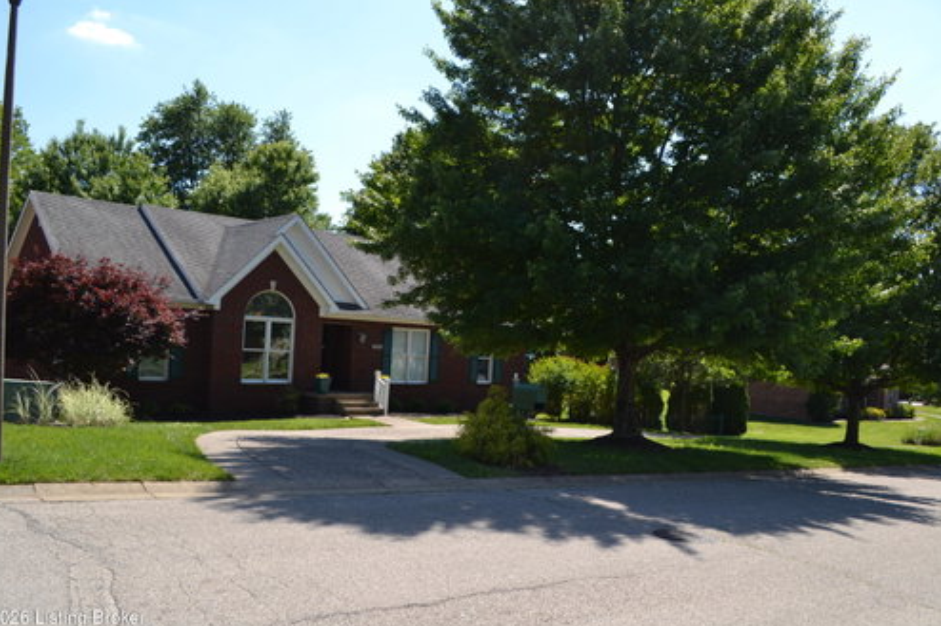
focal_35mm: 28
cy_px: 323
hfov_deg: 65.5
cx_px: 461
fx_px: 732
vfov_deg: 46.4
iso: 100
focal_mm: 18
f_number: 6.3
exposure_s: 1/200
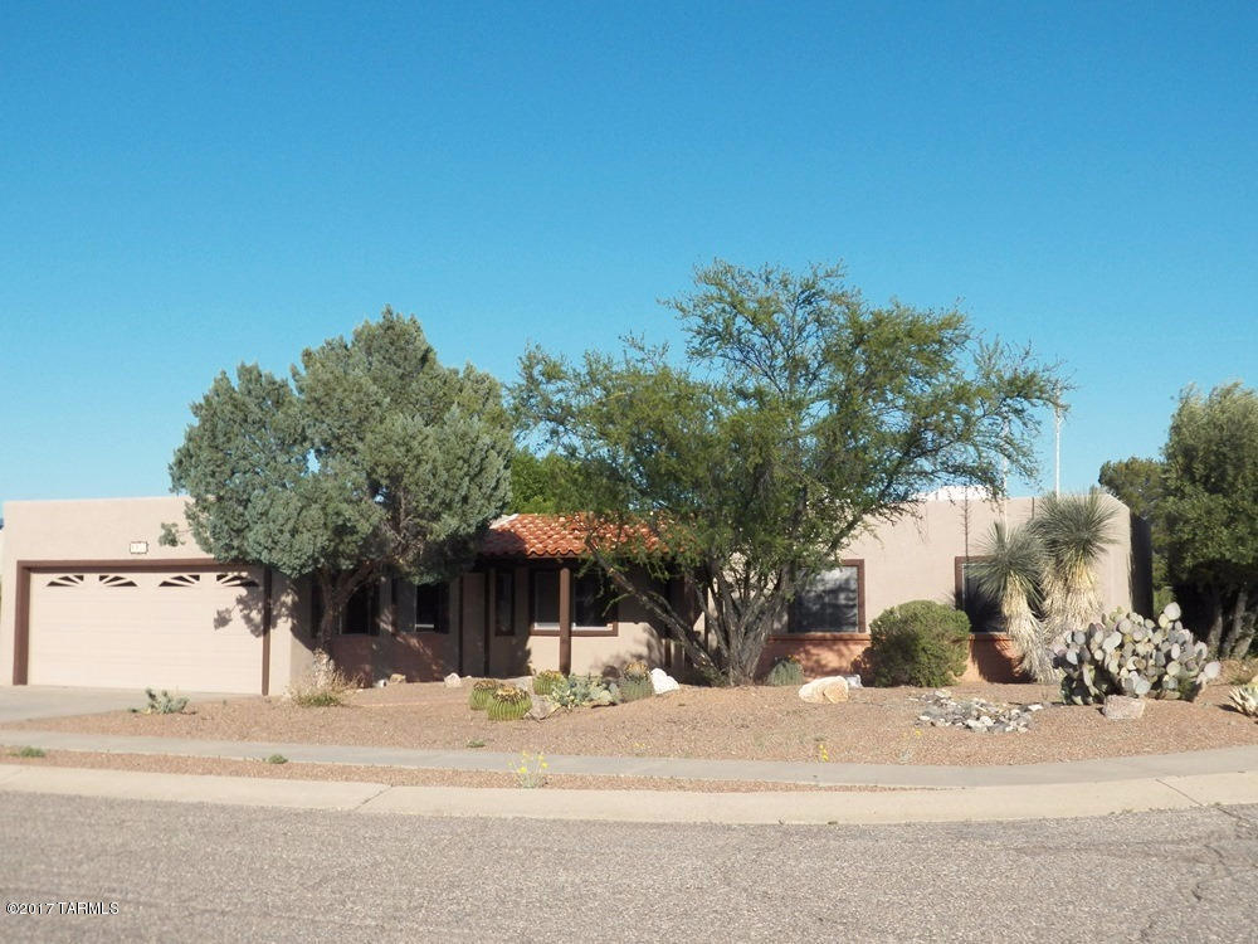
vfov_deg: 36.0
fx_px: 1454
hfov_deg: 46.8
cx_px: 629
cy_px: 472
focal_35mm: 40
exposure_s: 1/1250
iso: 125
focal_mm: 7.1
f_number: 4
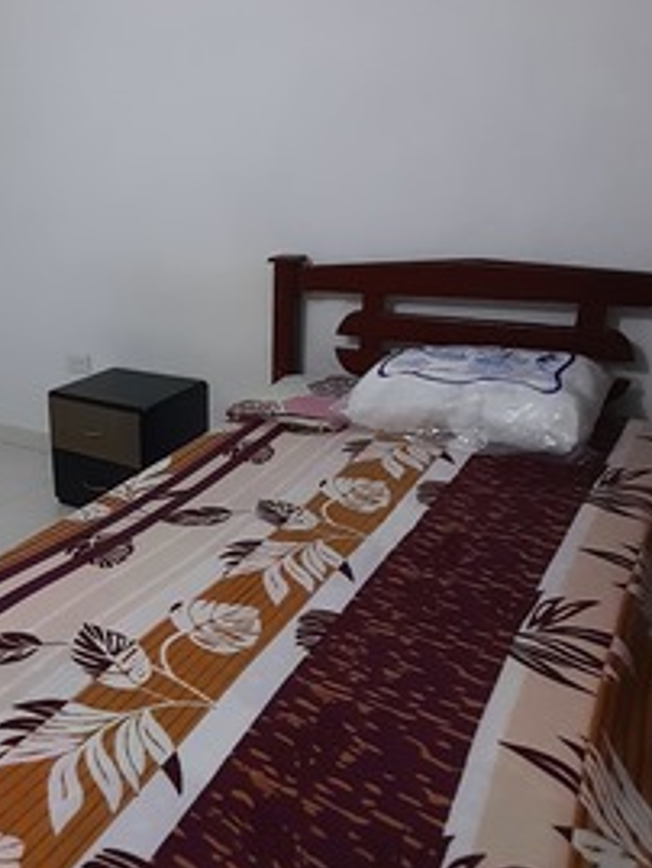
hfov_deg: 45.3
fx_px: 728
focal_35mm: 29
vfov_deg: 61.6
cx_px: 110
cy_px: 416
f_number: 2.2
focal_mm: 1.42
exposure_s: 1/25
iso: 320
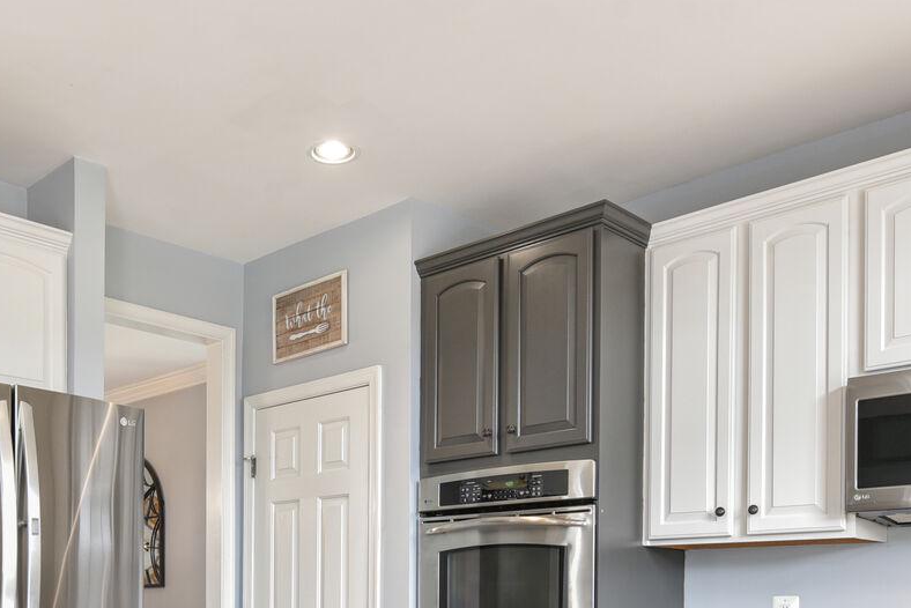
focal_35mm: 39
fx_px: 987
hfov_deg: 48.9
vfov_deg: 31.7
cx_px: 323
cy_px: 603
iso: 200
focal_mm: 15
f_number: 8
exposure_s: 1/1.67
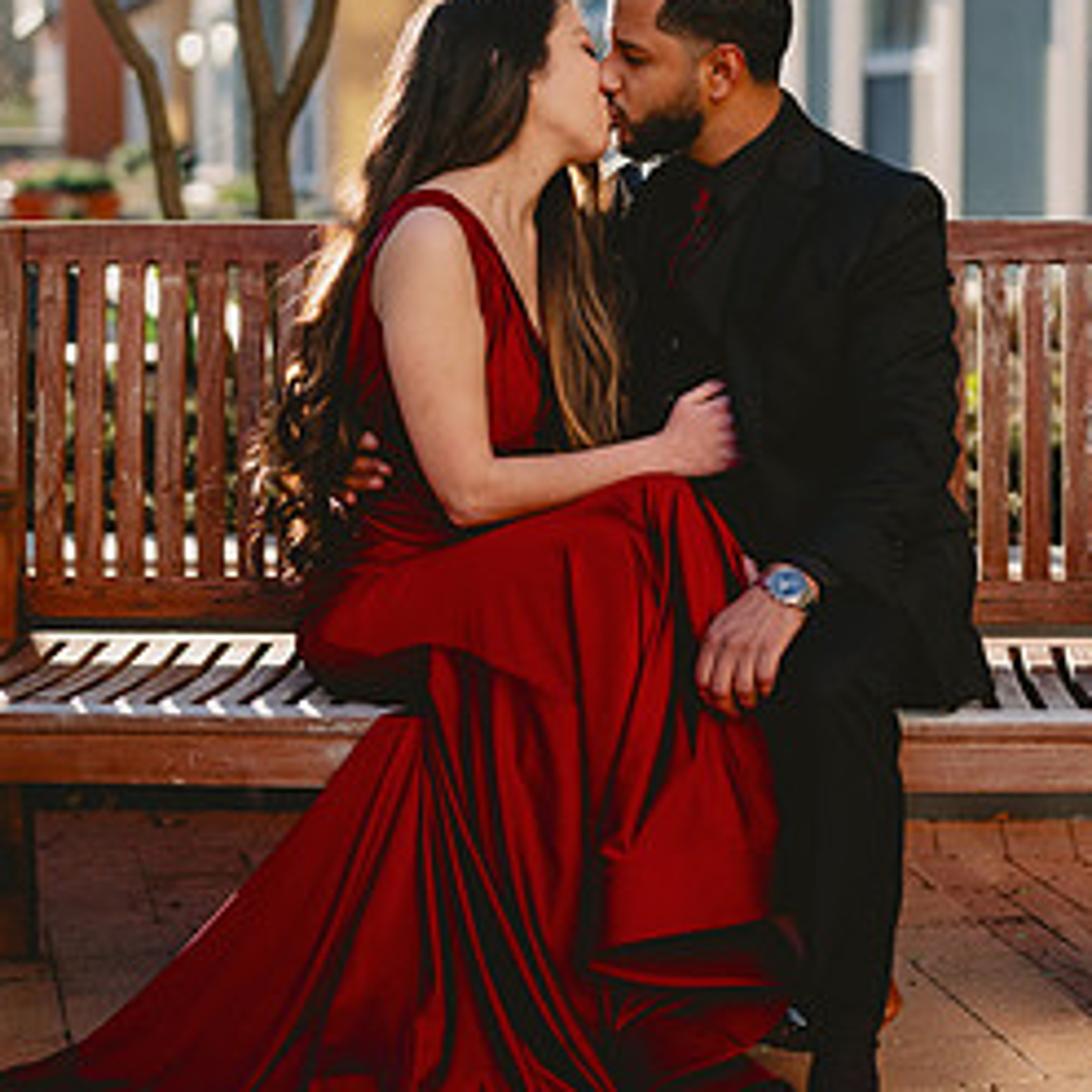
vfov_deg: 22.4
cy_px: 436
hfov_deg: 22.5
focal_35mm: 77
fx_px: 2748
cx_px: 610
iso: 640
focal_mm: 50
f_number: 2
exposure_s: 1/6400
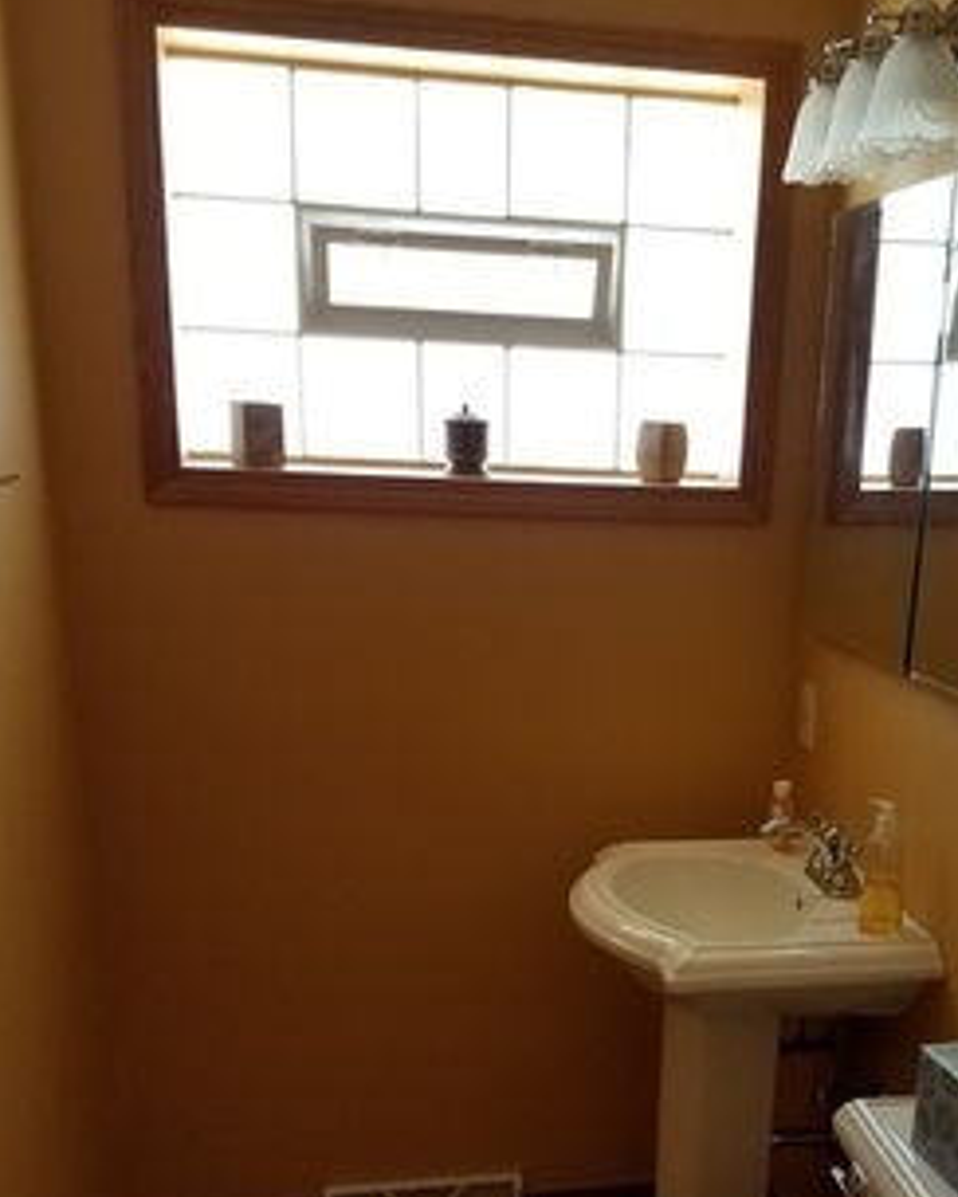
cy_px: 911
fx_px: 1418
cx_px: 695
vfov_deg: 44.2
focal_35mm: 40
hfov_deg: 36.6
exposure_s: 1/60
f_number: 1.7
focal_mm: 4.2
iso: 100
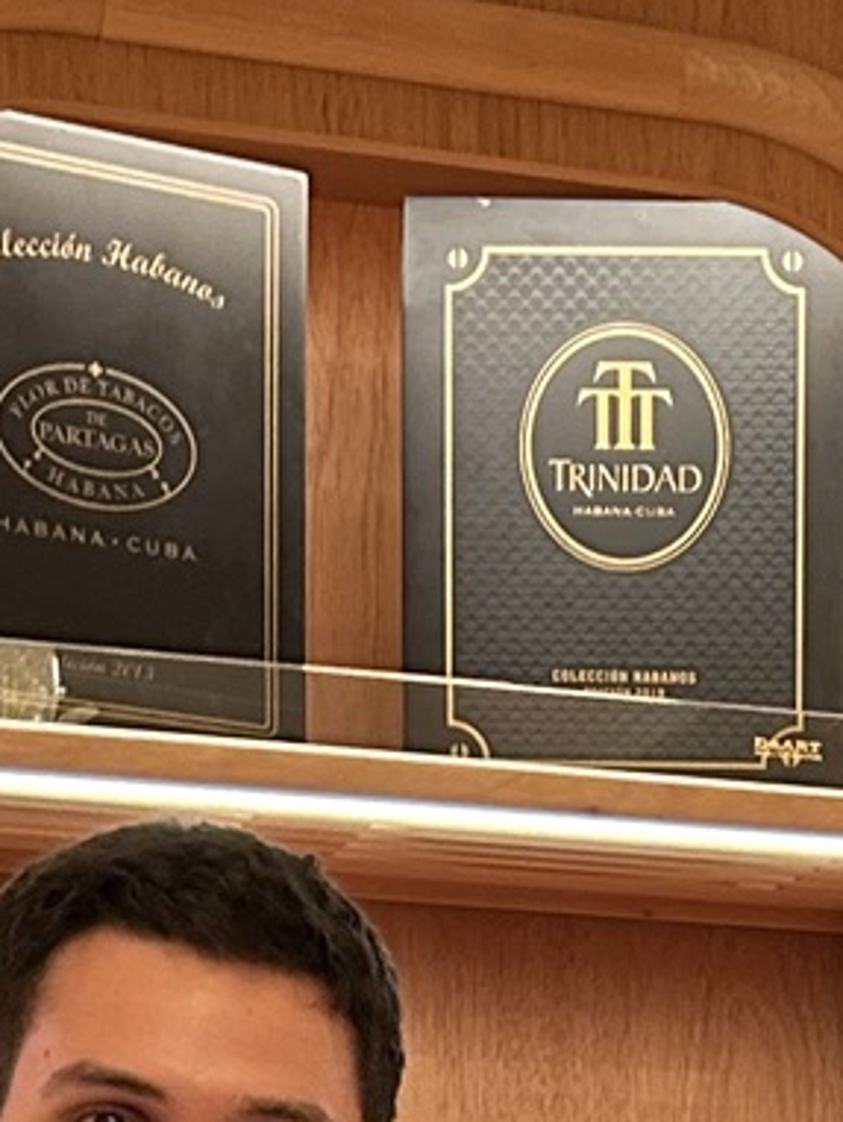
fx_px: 4411
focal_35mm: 136
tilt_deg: -4.9
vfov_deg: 13.0
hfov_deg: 10.6
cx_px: 1237
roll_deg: -1.5
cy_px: 2050
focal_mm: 5.7
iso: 320
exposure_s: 1/50
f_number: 1.5
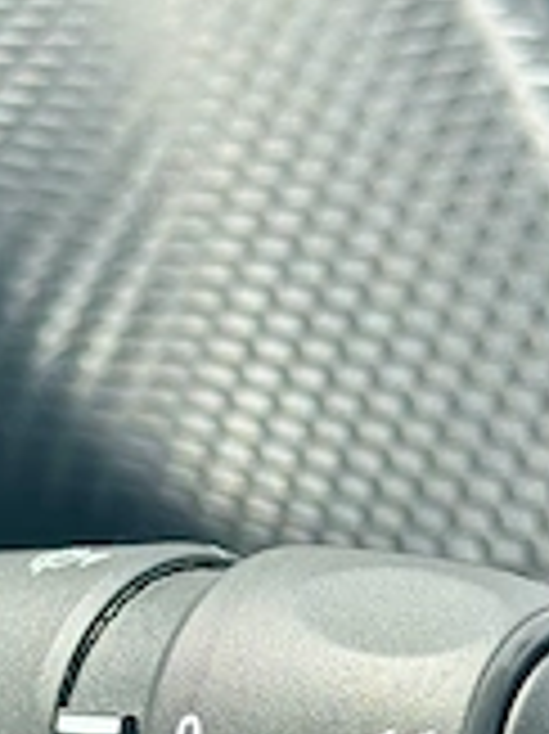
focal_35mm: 118
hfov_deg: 12.5
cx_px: 104
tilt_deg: -19.4
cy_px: 531
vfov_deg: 16.6
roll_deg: -2.4
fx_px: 2499
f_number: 1.78
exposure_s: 1/1339
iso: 80
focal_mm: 6.86
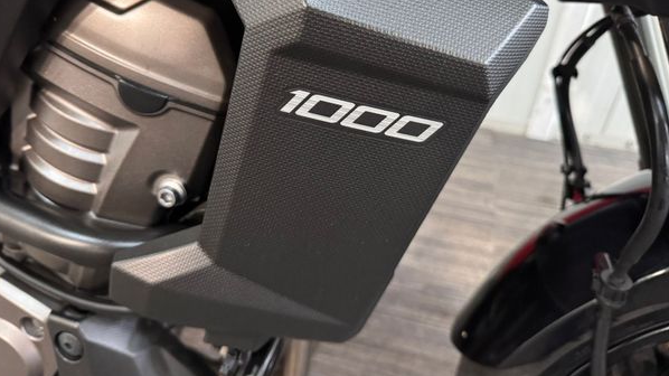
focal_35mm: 28
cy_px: 121
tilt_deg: -35.8
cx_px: 312
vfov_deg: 40.9
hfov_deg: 67.9
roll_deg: +0.7
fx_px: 497
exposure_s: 1/33
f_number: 1.78
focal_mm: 6.76
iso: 800
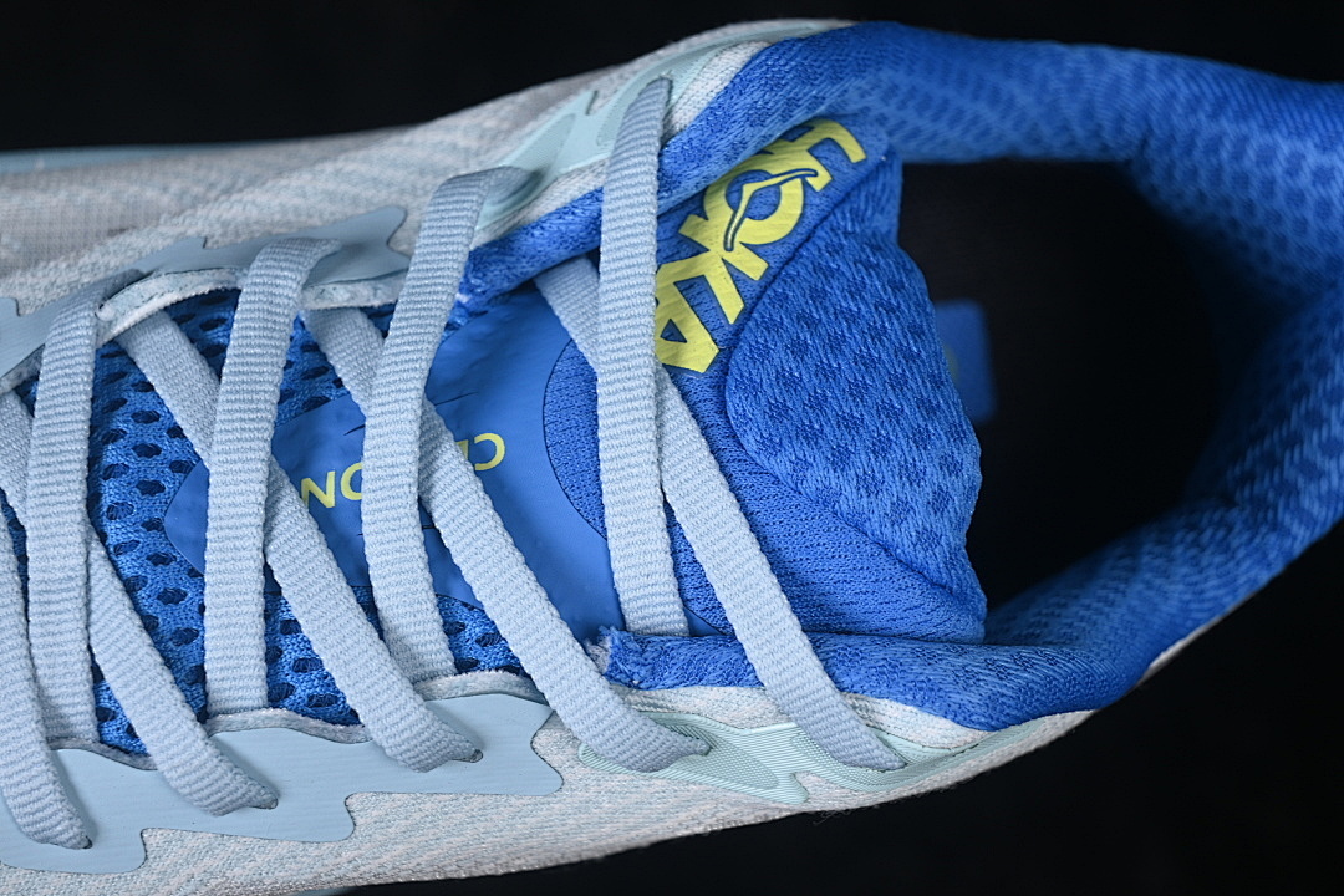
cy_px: 448
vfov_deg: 18.2
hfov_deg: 27.0
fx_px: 2800
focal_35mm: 75
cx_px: 672
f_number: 7.1
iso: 160
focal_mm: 50
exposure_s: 1/80
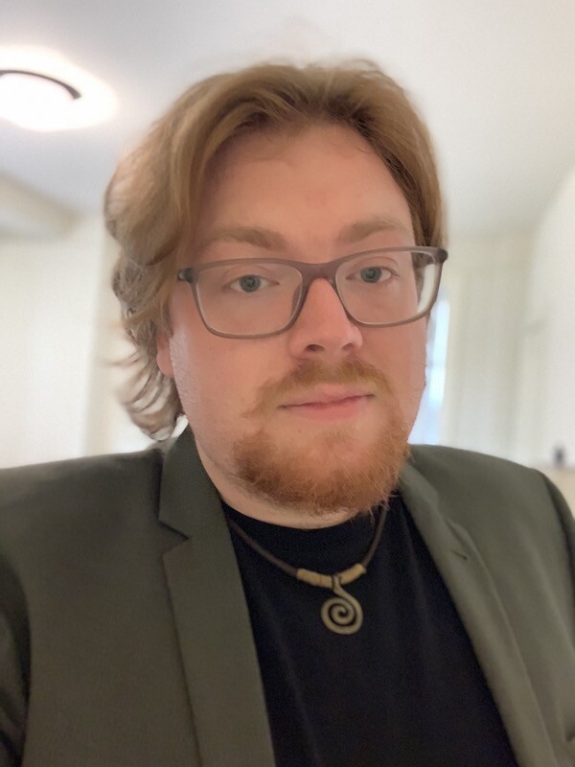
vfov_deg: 56.8
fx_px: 709
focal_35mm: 32
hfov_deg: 44.2
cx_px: 288
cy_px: 384
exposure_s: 1/24
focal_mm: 2.87
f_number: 2.2
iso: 500
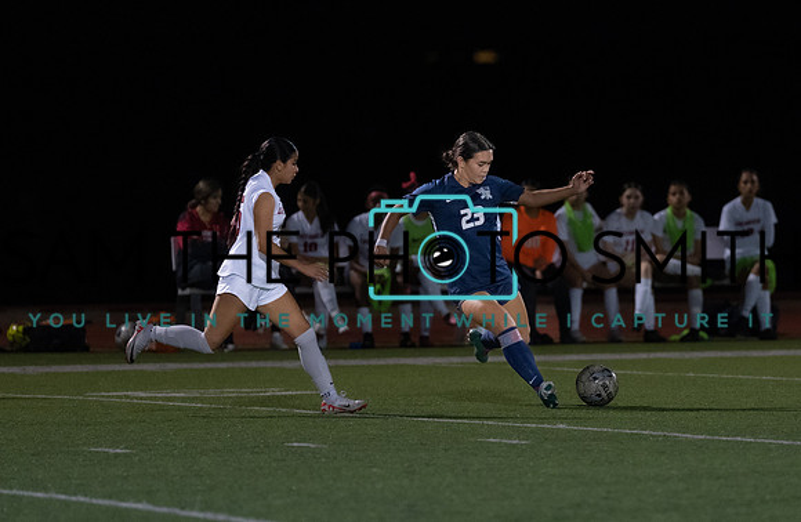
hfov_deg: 5.4
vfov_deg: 3.5
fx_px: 8550
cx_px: 573
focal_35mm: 387
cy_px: 274
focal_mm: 200
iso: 5000
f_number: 2.8
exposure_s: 1/1000
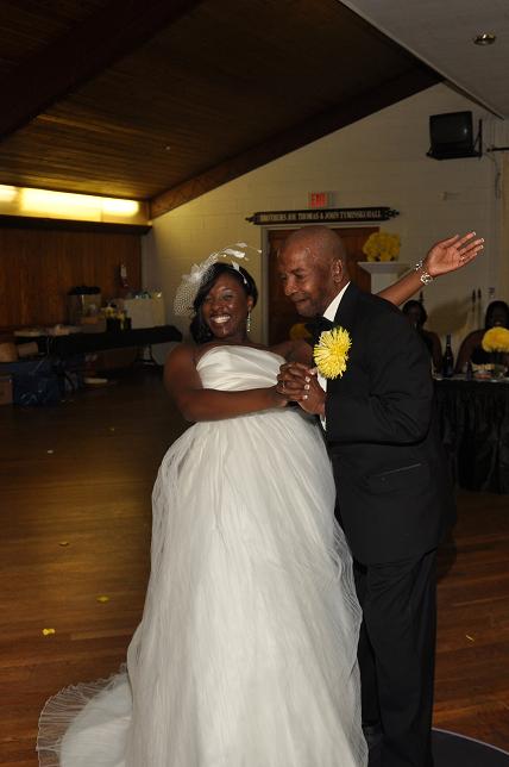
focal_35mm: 36
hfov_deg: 36.8
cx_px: 254
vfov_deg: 53.2
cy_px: 384
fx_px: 765
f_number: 3.5
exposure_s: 1/200
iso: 640
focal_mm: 24
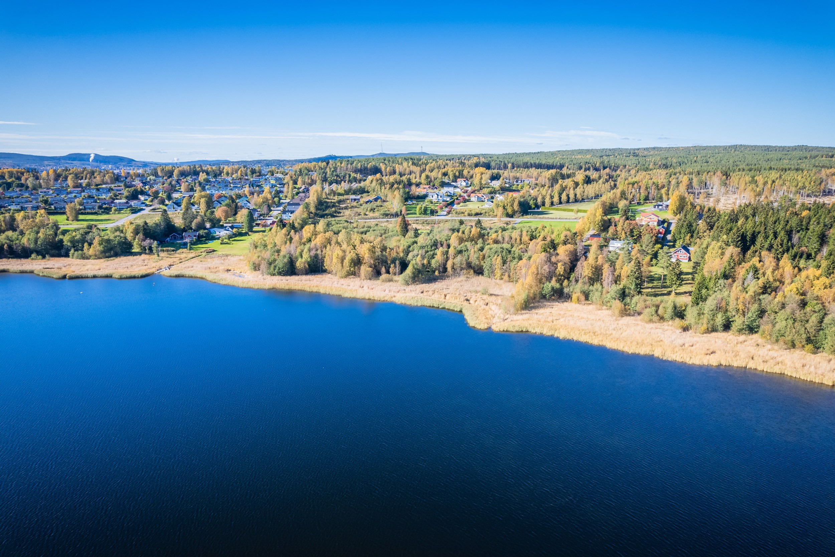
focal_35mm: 22
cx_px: 418
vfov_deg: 57.2
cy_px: 278
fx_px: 510
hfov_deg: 78.6
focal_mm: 8.38
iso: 100
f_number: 2.8
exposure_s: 1/1000
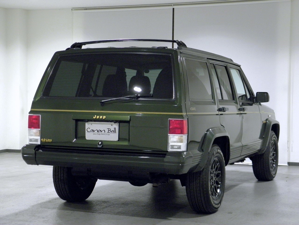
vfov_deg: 21.6
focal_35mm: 68
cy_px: 112
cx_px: 150
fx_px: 587
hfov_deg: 28.6
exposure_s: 1/8
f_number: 4.3
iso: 250
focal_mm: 12.2
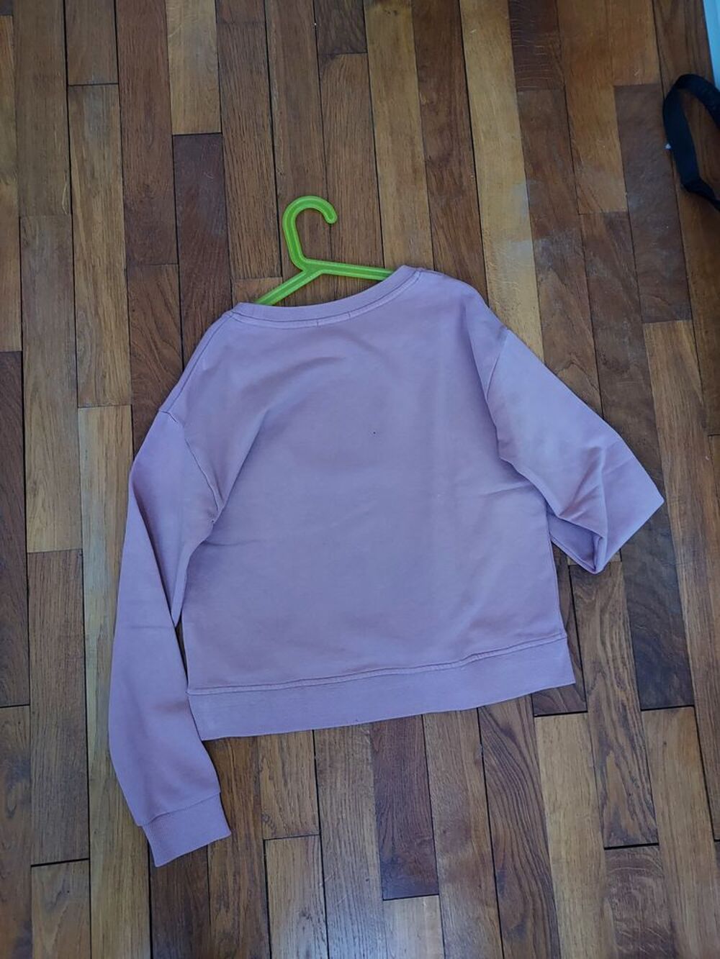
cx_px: 360
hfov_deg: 56.8
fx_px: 665
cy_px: 480
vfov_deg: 71.6
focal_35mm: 24
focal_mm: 4.6
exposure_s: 1/30
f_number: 1.8
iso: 400
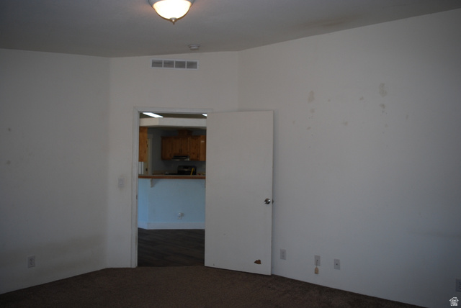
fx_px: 346
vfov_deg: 48.0
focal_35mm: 27
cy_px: 154
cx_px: 230
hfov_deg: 67.3
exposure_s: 1/60
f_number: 3.5
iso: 200
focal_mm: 18
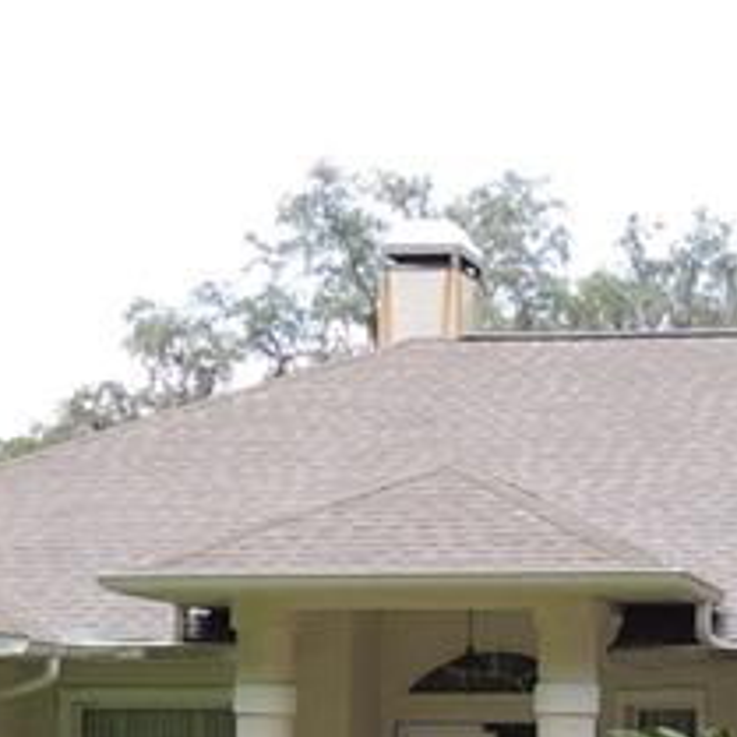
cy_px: 832
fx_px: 3131
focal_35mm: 130
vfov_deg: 13.1
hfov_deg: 13.4
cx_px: 578
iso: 100
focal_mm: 5.3
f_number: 3.1
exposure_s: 1/400
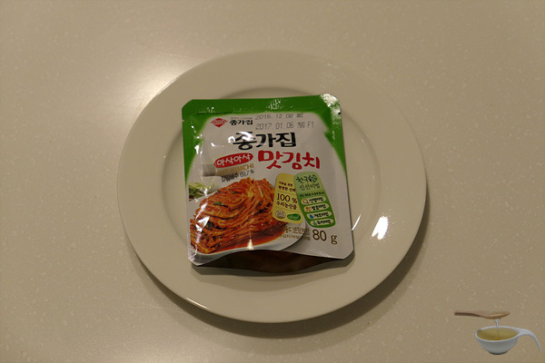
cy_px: 182
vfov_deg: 22.3
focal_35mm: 61
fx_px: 923
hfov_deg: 32.9
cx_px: 272
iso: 400
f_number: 2.8
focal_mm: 22.1
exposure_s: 1/125
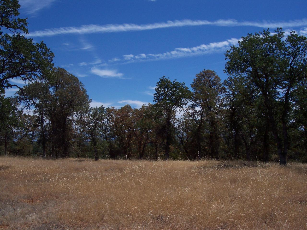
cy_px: 115
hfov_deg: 49.0
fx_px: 337
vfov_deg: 37.7
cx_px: 154
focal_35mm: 38
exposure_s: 1/1000
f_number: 4.8
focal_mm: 8
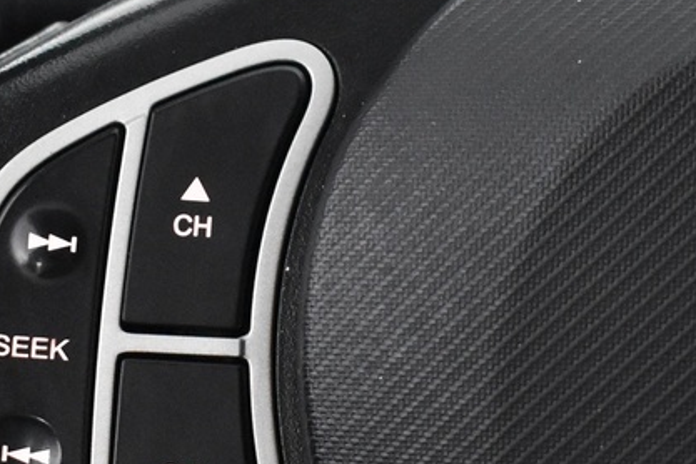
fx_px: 2706
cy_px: 315
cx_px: 134
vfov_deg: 9.8
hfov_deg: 14.6
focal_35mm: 140
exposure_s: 1/40
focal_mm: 24
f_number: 4
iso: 3200
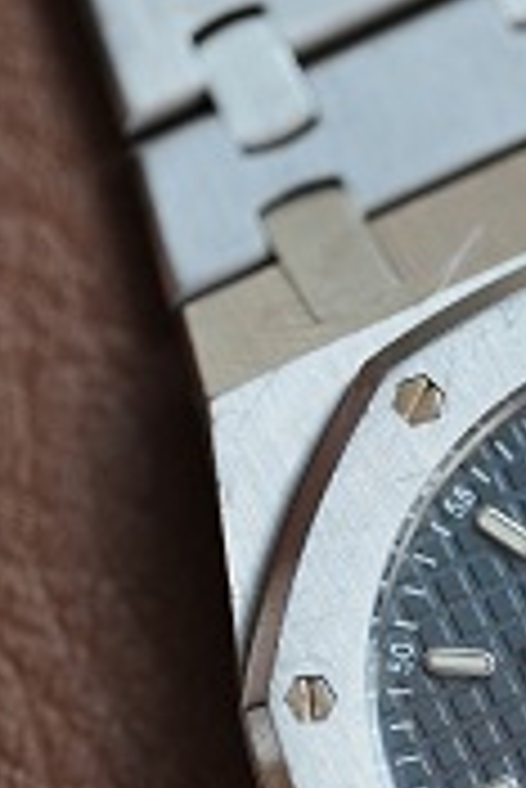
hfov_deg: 3.4
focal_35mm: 410
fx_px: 8967
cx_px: 740
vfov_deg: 5.0
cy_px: 705
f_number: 2.8
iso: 800
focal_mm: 105
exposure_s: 1/250
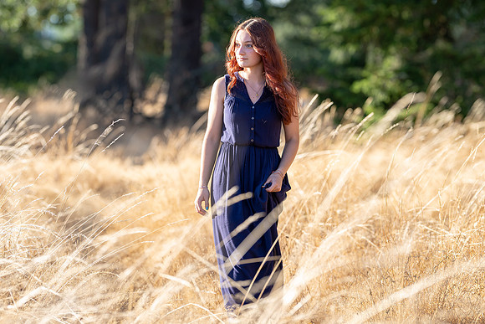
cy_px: 140
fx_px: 2189
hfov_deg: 12.6
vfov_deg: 8.5
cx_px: 231
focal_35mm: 162
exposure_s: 1/250
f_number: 2.8
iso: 80
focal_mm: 135
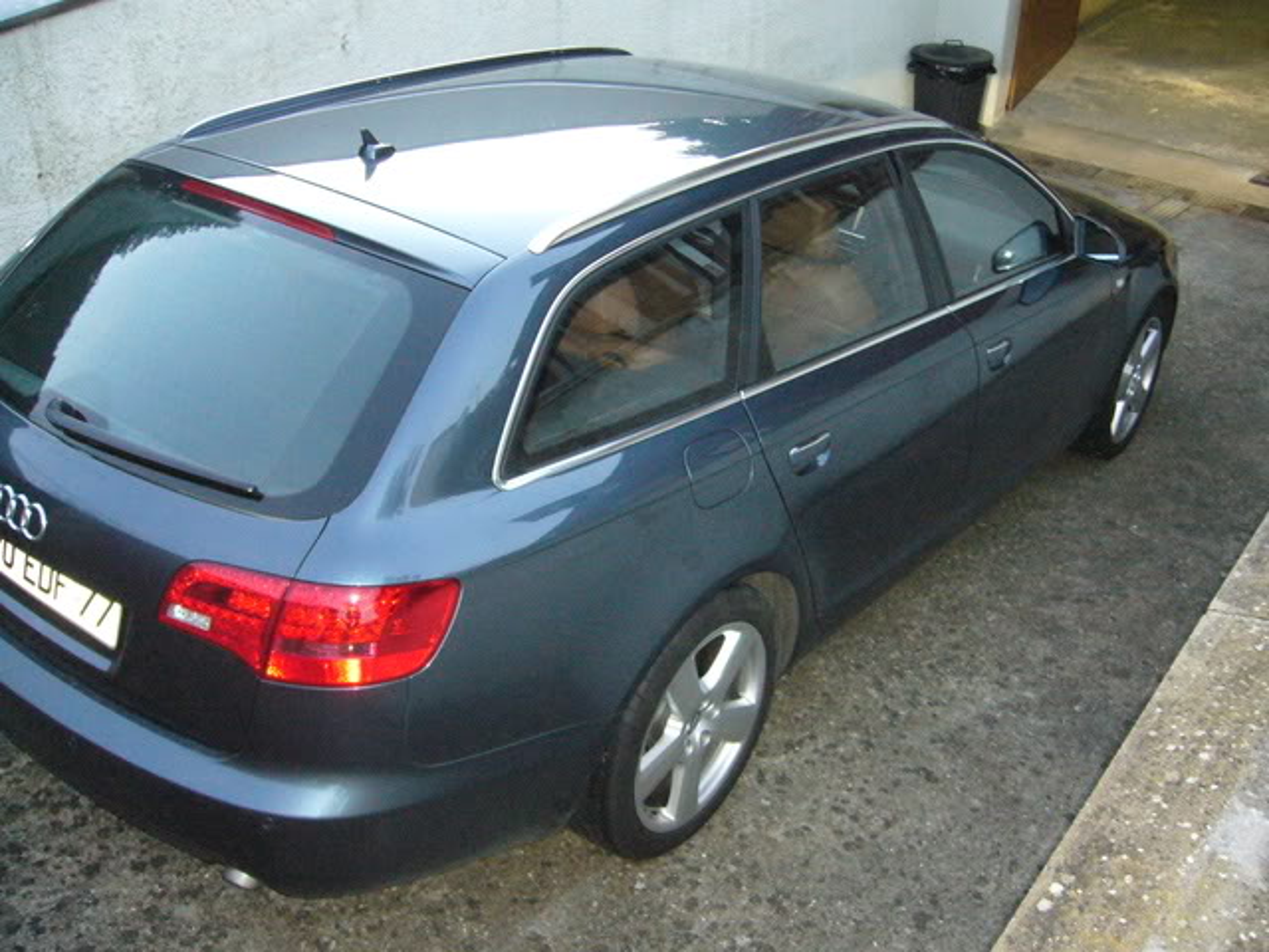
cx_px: 634
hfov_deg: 52.6
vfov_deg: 40.7
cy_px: 476
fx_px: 1283
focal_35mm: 35
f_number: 2.8
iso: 400
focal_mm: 5.8
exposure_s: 1/60
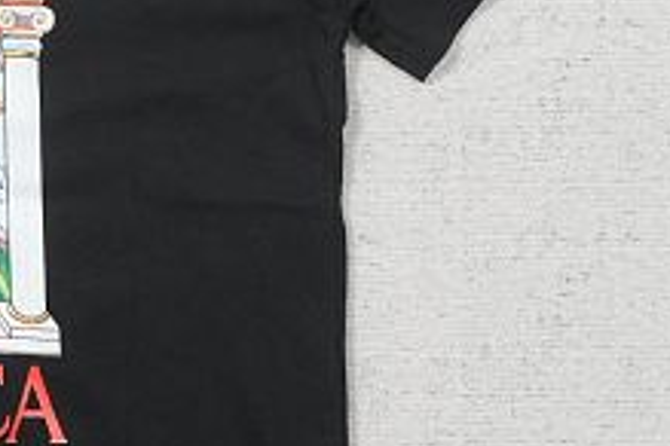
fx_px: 2137
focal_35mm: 115
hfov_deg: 17.2
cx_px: -95
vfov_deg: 11.9
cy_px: 154
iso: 1600
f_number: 10
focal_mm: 21
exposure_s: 1/100
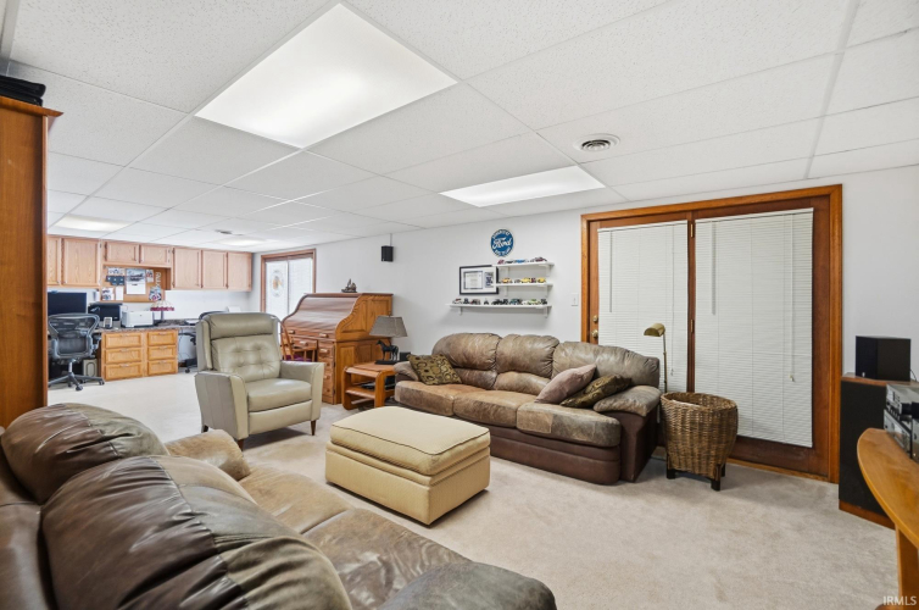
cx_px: 460
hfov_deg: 100.5
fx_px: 382
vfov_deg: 77.1
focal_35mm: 15
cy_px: 305
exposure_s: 1/100
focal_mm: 10
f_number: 4
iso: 100
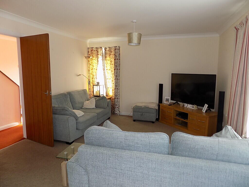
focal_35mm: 23
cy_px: 94
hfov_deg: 73.9
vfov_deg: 58.9
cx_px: 124
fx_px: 165
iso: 125
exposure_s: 1/30
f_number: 3.1
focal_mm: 4
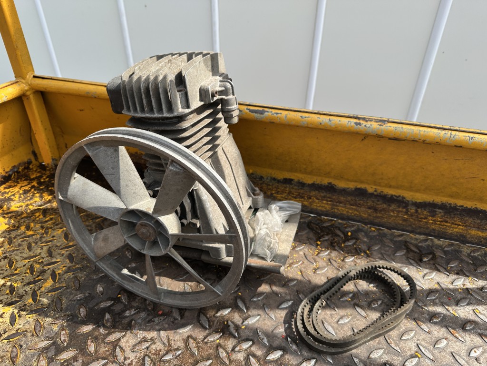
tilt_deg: -33.8
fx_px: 338
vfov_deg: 56.8
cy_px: 183
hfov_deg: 71.6
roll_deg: -0.4
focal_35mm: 24
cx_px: 244
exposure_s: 1/1393
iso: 80
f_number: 1.78
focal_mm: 6.86
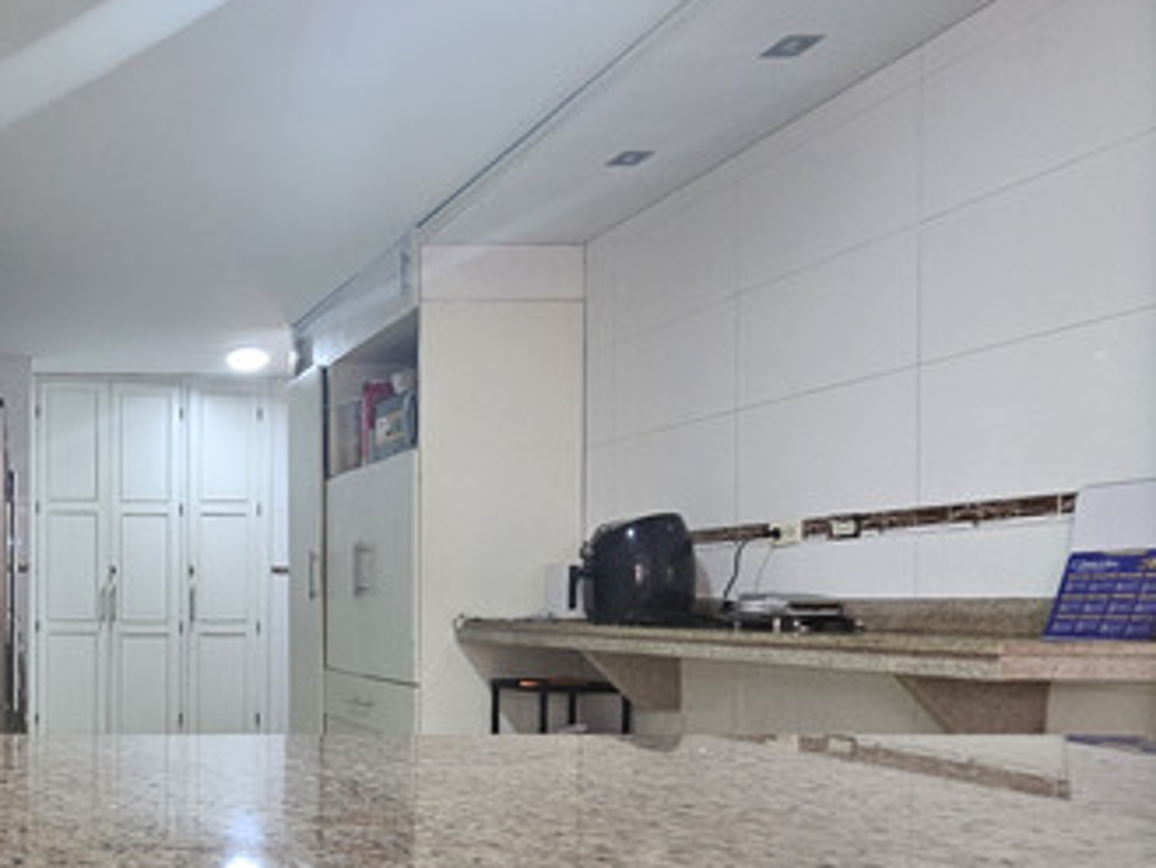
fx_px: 1002
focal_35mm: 30
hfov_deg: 49.3
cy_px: 618
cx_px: 7
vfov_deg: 45.7
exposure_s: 1/40
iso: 320
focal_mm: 2.2
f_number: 2.2
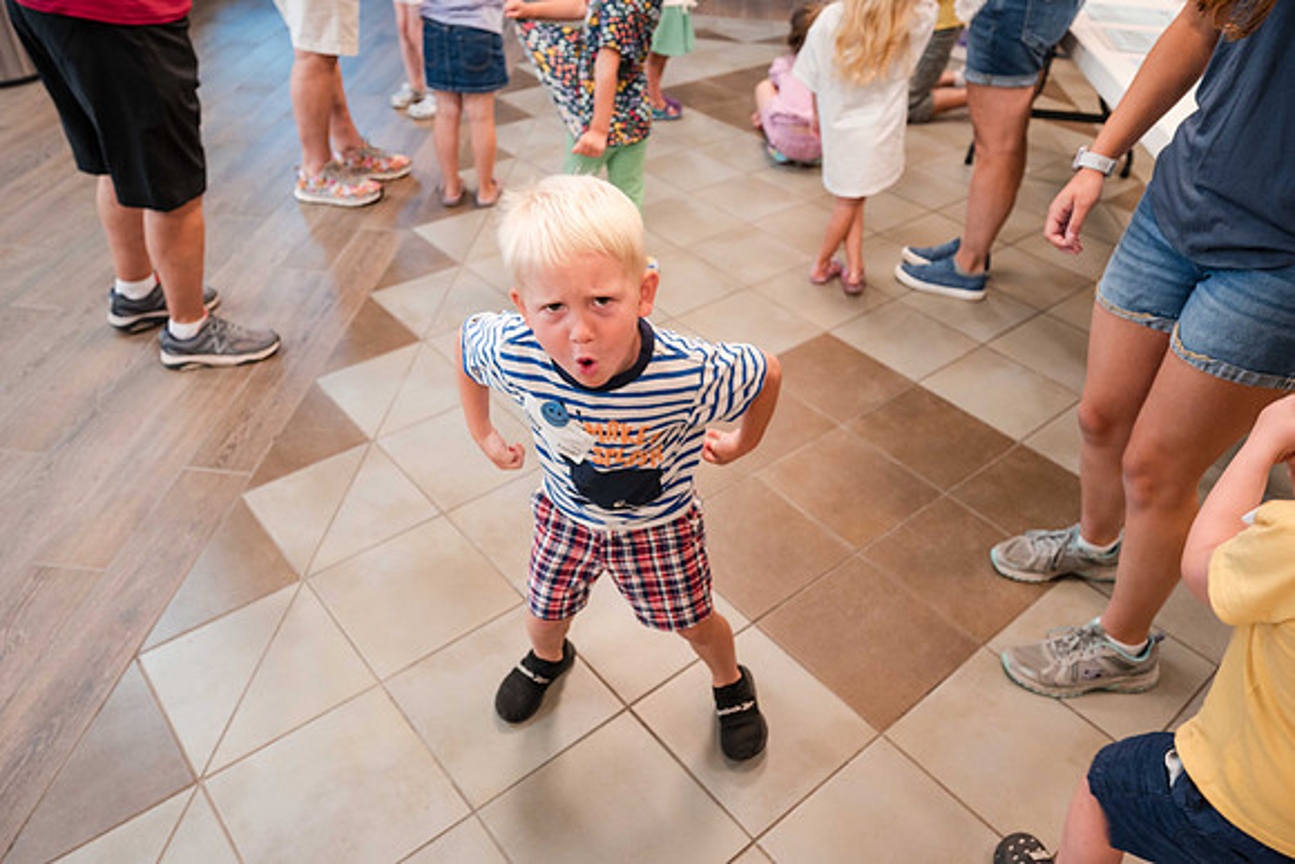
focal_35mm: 25
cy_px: 427
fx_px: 901
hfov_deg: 71.4
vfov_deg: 51.2
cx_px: 638
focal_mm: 23.5
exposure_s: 1/125
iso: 1400
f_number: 4
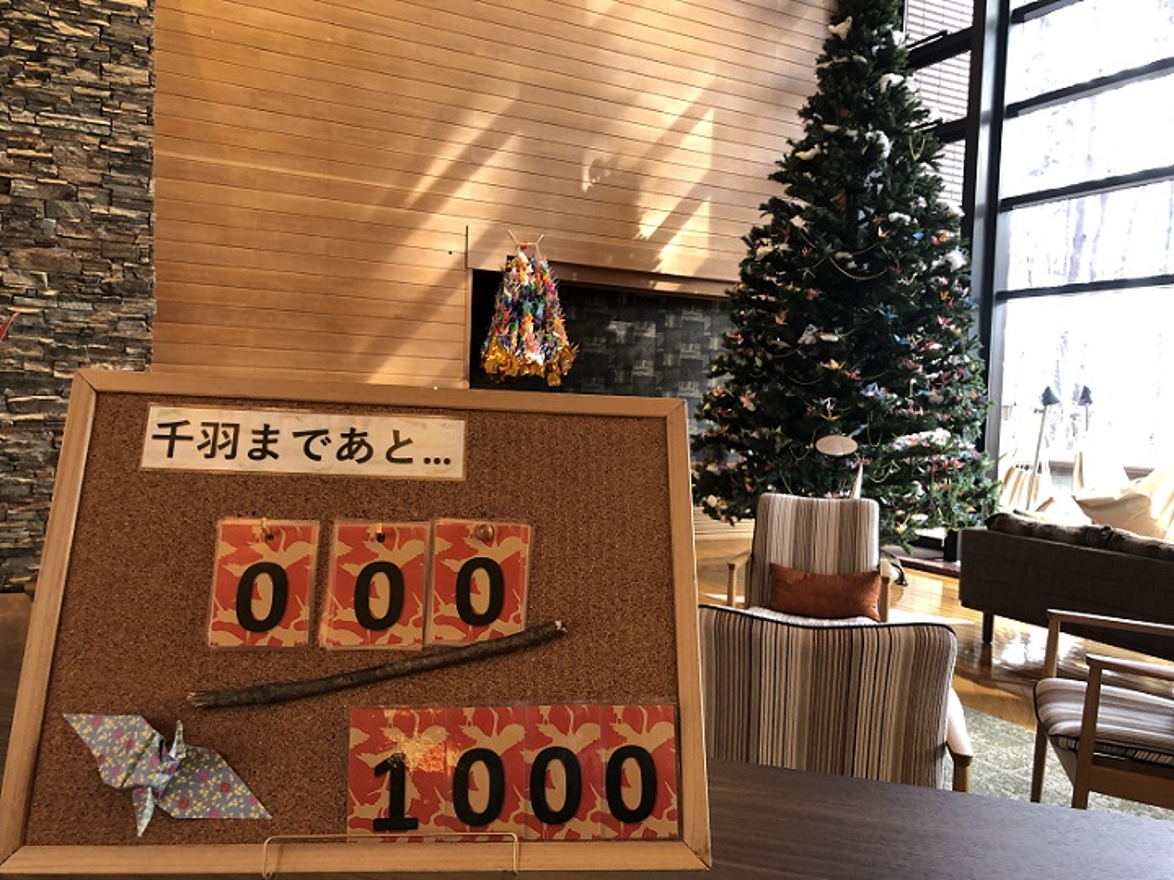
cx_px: 587
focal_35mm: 28
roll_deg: -1.0
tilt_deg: -3.7
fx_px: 950
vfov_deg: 49.7
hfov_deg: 63.4
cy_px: 440
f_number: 1.8
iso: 40
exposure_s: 1/20
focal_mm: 3.99
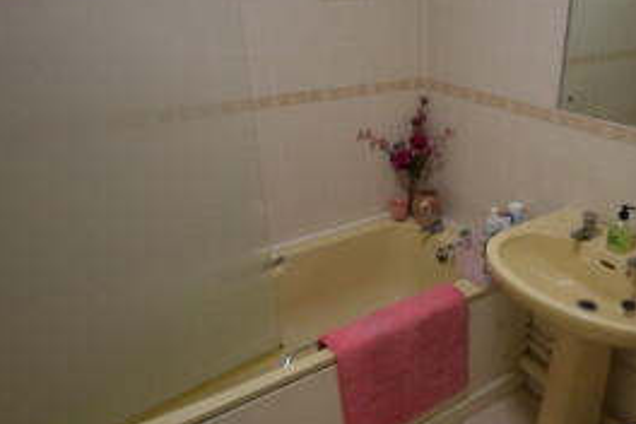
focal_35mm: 27
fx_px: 477
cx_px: 410
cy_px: 196
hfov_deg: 66.0
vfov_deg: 47.9
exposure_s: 1/20
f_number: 4
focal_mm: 10
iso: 200
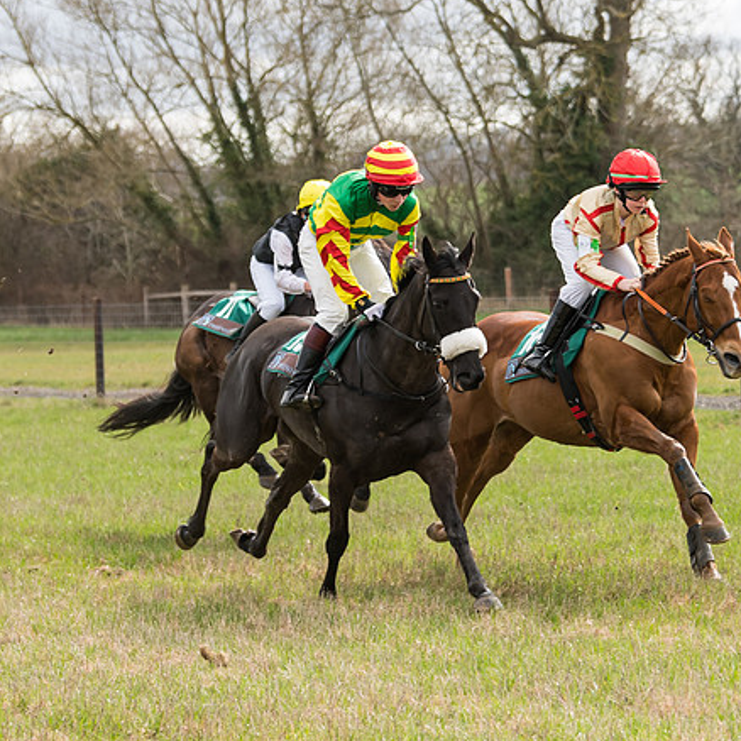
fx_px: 5280
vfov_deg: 8.0
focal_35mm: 218
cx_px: 523
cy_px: 440
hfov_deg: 8.0
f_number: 4
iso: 250
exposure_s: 1/800
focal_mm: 92
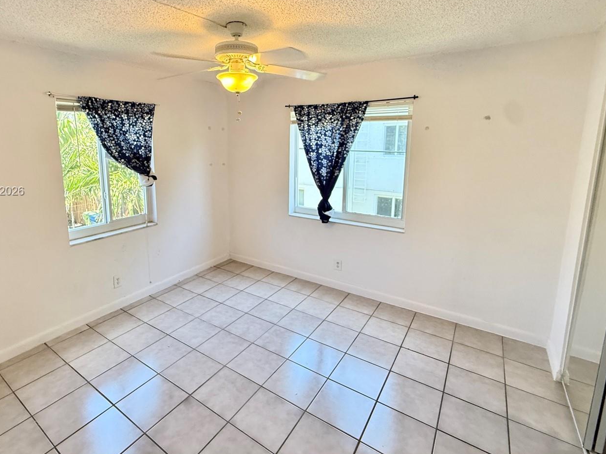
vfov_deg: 71.1
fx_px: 315
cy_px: 192
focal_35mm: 18
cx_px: 262
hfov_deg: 87.3
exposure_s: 1/120
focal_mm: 2.22
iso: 320
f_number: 2.2
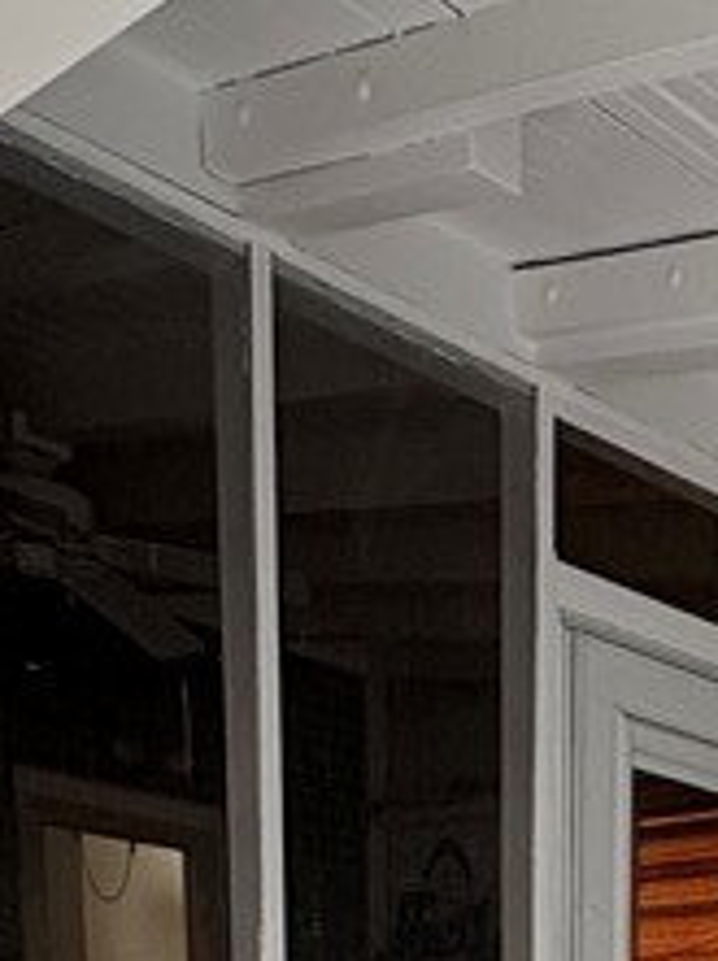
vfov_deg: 22.1
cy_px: 1600
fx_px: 1803
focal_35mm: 65
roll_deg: -2.6
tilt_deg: -12.8
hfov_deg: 21.2
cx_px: 822
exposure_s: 1/99
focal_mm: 2.22
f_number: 2.2
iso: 40
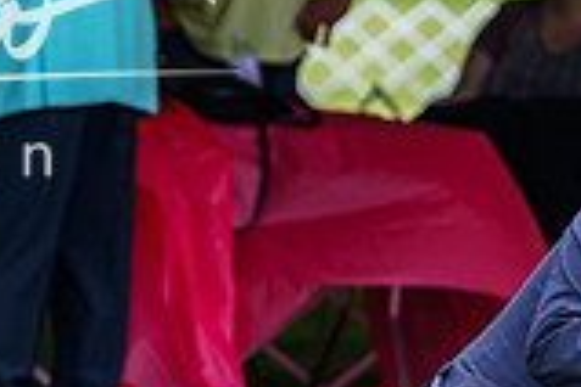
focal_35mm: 536
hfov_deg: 3.8
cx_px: -402
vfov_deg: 2.6
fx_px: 8650
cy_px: 268
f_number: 4
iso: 320
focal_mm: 147
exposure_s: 1/500
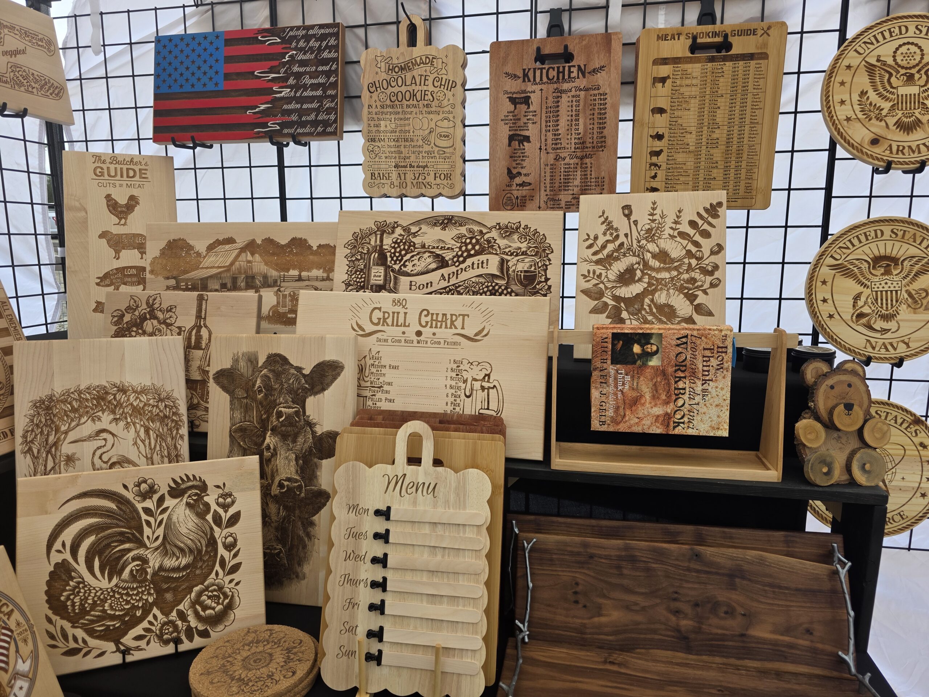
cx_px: 464
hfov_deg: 73.9
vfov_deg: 58.9
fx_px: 617
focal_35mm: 23
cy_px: 348
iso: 80
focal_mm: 6.3
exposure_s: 1/2890
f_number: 1.7
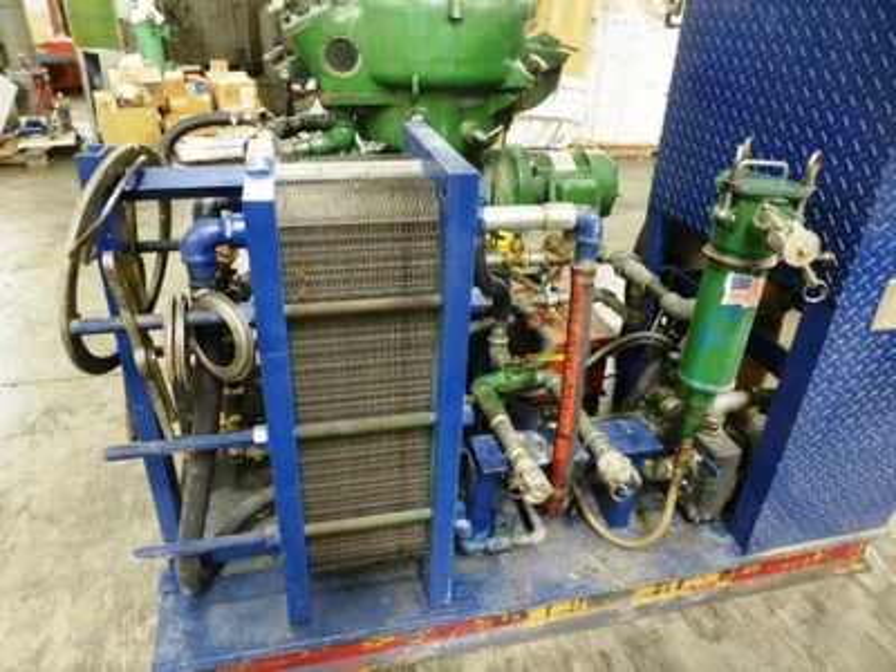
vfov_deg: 56.8
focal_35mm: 24
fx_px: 621
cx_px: 448
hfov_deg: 71.6
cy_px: 336
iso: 400
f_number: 3.3
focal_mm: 4.3
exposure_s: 1/6
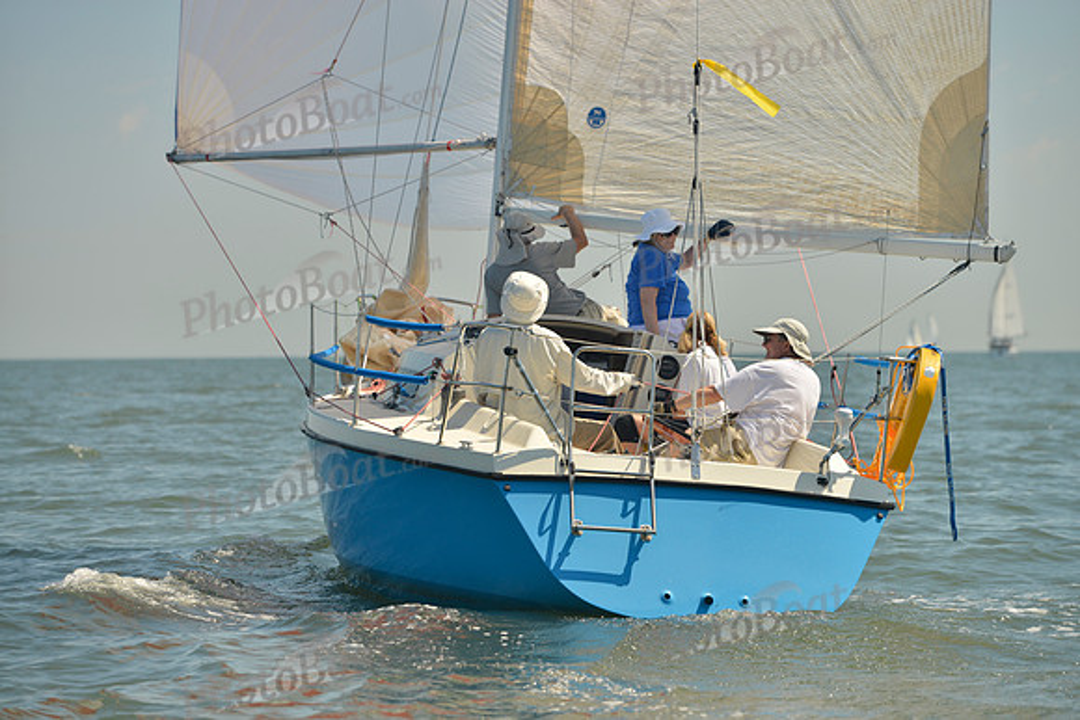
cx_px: 540
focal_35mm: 135
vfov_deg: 10.2
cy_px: 360
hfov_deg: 15.2
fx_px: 4051
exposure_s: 1/800
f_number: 5
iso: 200
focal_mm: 135
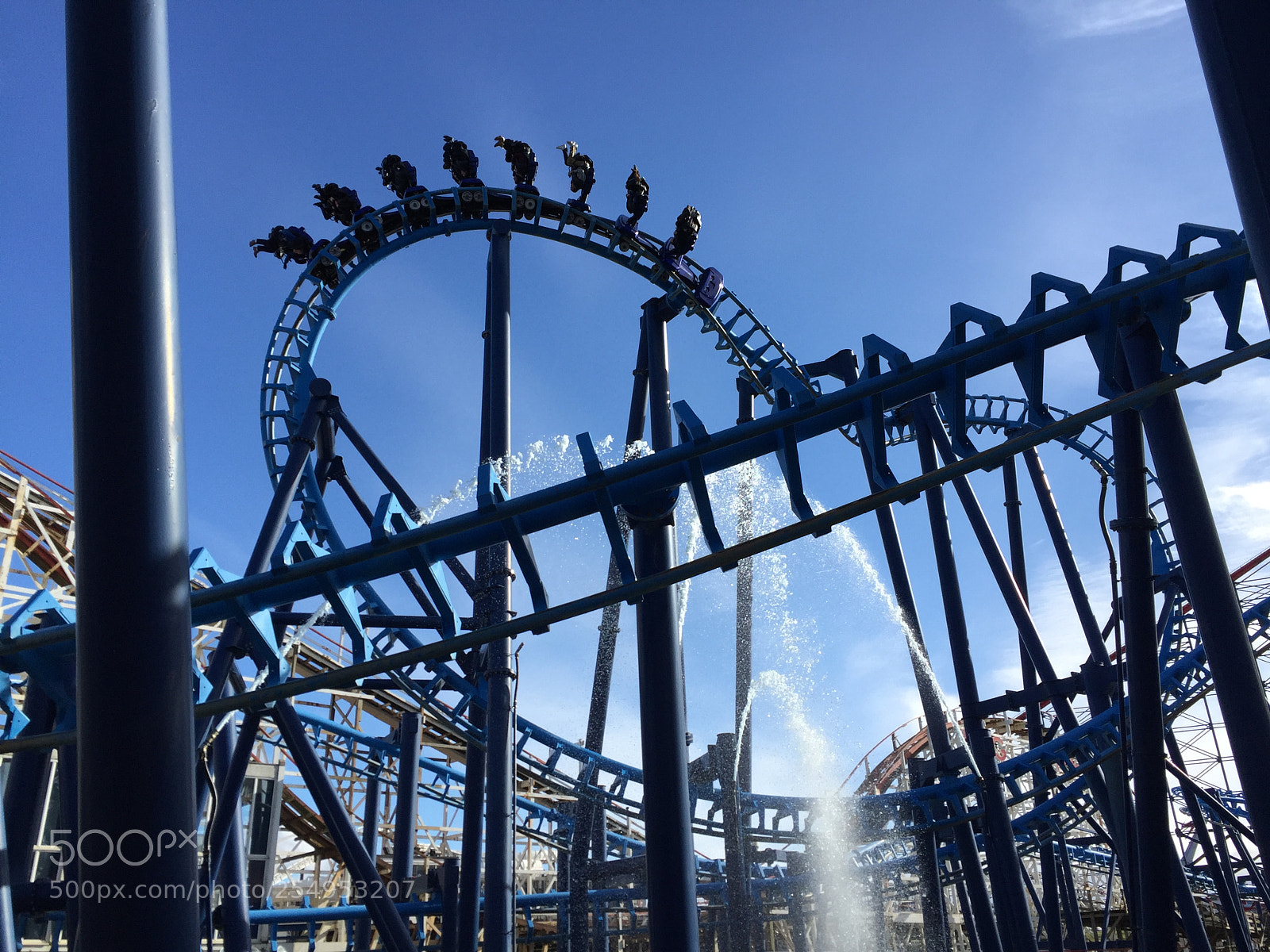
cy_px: 476
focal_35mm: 29
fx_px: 1064
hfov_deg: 61.7
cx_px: 635
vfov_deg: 48.2
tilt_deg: +24.2
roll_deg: +2.4
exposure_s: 1/1980
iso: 32
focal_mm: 4.15
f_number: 2.2
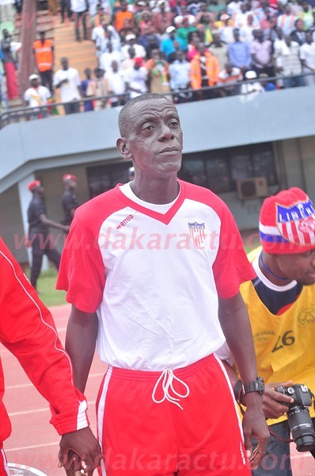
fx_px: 1086
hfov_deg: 16.5
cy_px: 238
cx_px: 158
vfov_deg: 24.7
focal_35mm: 82
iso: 400
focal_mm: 55
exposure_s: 1/160
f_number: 5.6
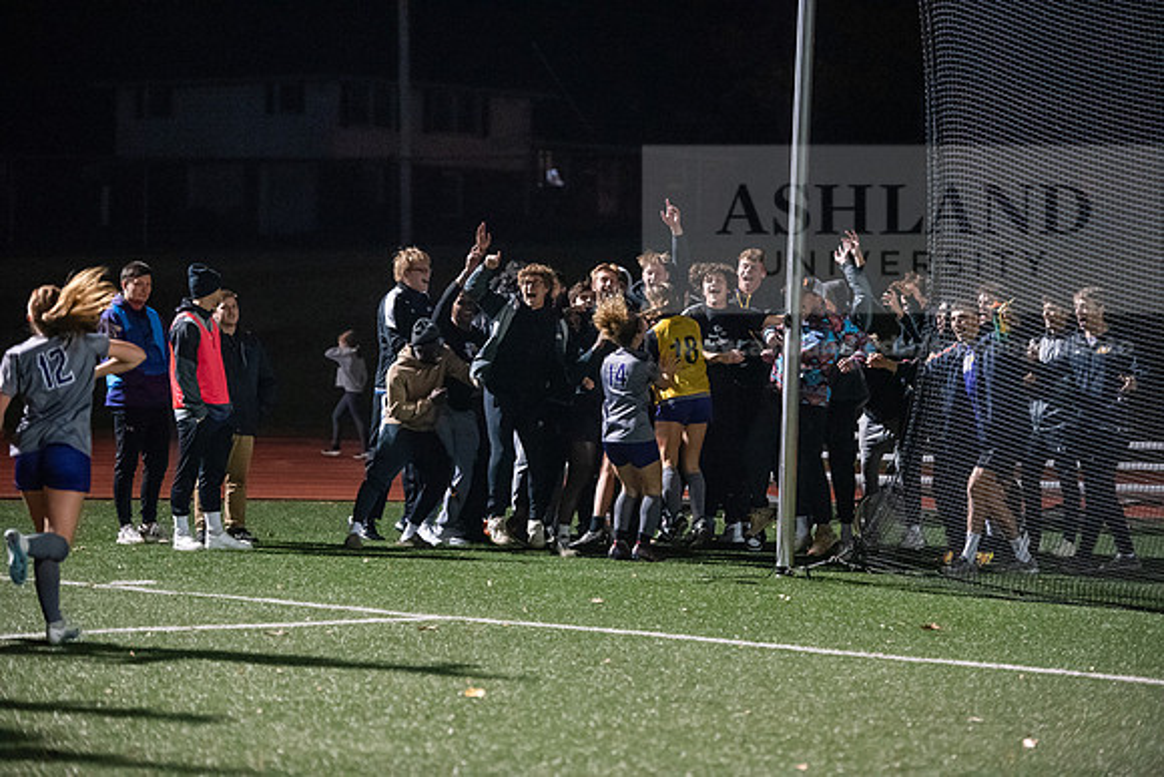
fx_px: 4042
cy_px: 388
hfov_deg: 16.4
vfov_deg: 11.0
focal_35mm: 125
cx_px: 582
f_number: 3.2
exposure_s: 1/640
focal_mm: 125
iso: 8000
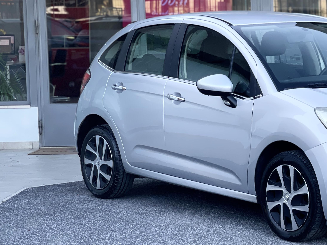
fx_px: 1105
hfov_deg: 16.6
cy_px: 119
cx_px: 298
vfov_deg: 12.7
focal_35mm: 117
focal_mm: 7.5
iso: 32
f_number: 2.2
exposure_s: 1/121
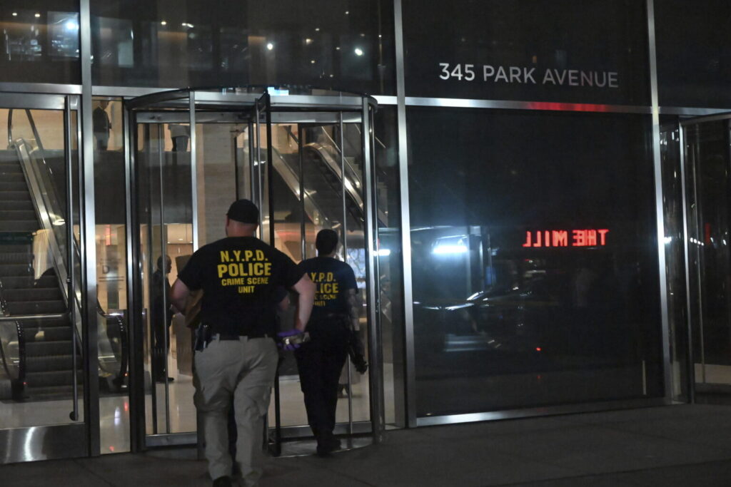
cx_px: 366
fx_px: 1137
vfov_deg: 24.2
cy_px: 244
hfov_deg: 35.6
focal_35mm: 56
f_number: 5.6
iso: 25600
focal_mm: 56
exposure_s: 1/125
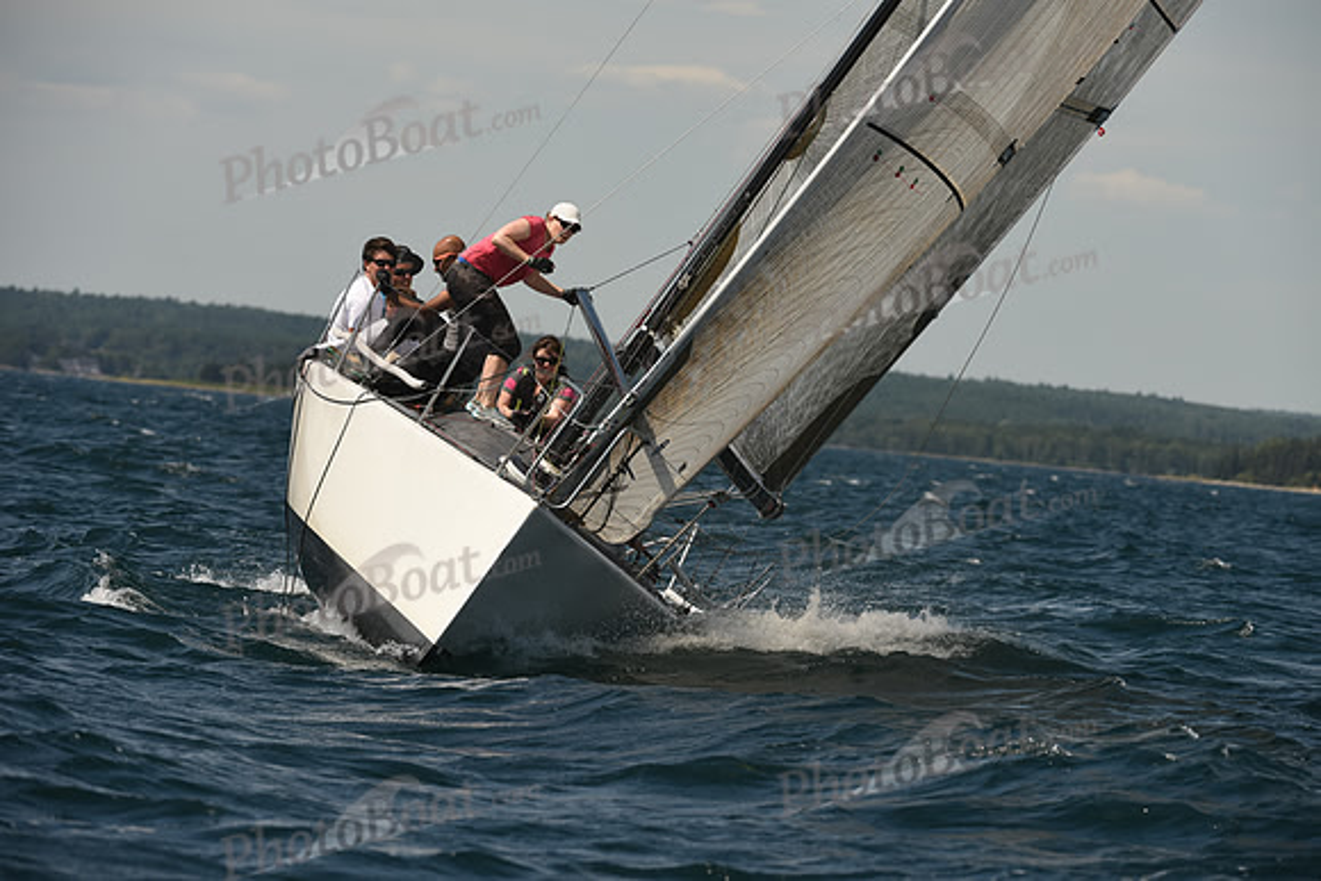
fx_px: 9909
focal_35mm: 270
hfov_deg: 7.6
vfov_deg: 5.1
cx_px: 660
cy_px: 440
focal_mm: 270
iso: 250
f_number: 7.1
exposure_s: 1/1000
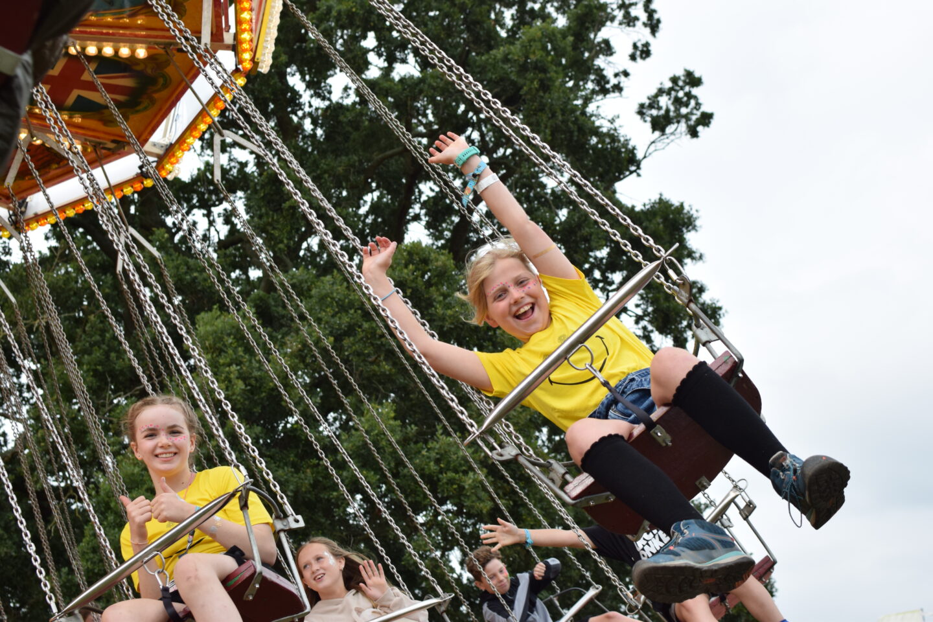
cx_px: 466
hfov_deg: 37.9
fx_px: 1361
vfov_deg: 25.8
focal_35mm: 52
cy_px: 311
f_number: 5.6
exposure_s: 1/1250
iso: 400
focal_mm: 35
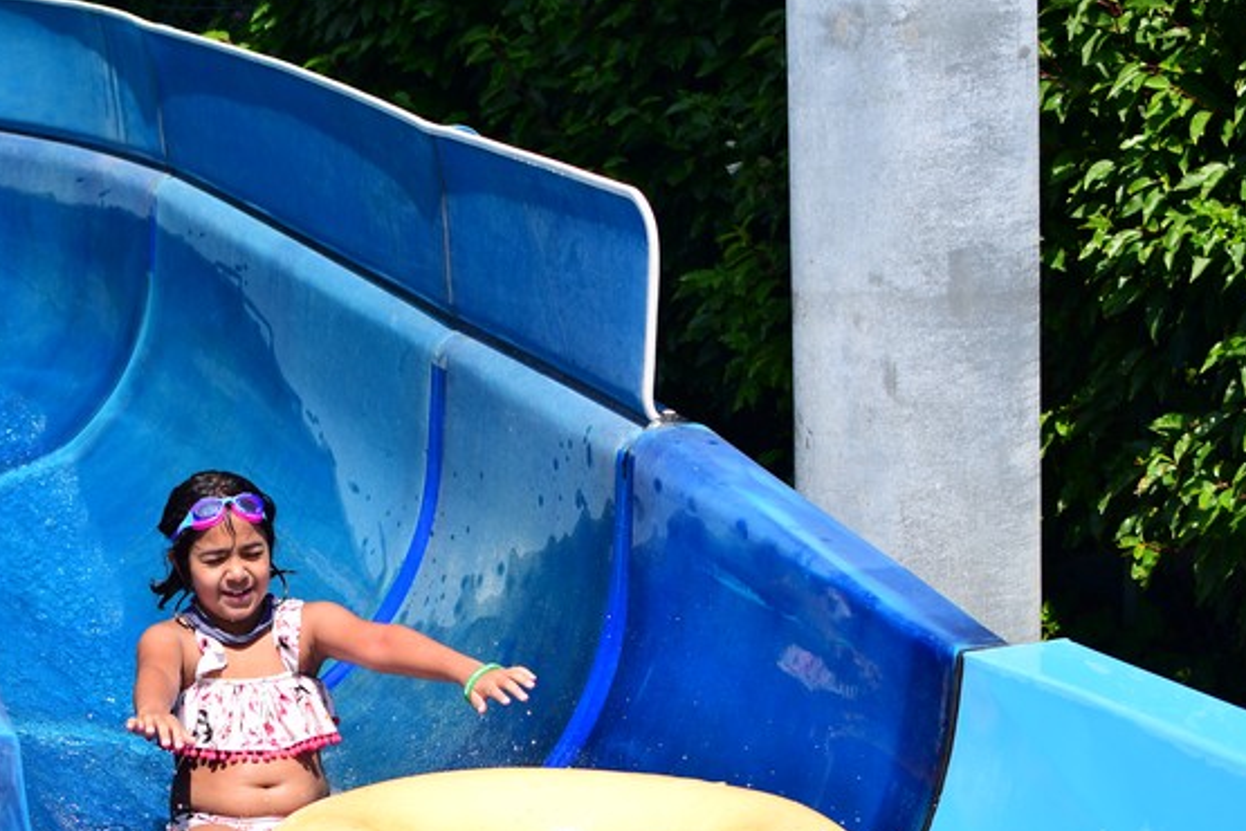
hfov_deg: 20.7
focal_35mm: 97
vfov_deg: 14.0
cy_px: 695
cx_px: 200
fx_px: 3354
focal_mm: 35
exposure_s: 1/1250
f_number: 3.2
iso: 100
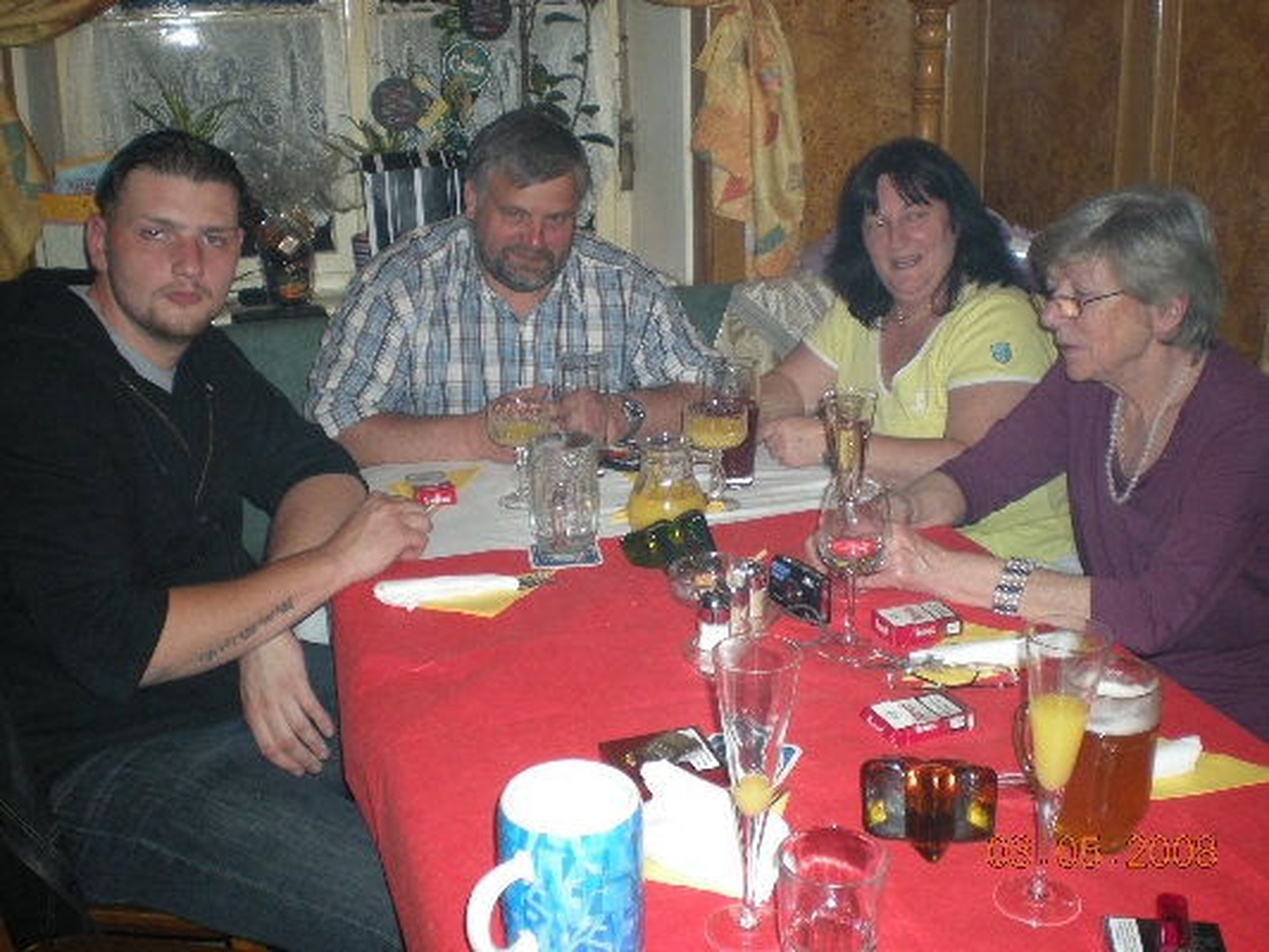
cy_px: 476
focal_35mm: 38
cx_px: 634
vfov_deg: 37.7
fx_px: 1393
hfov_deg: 49.0
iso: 141
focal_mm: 6.3
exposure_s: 1/60
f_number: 3.1
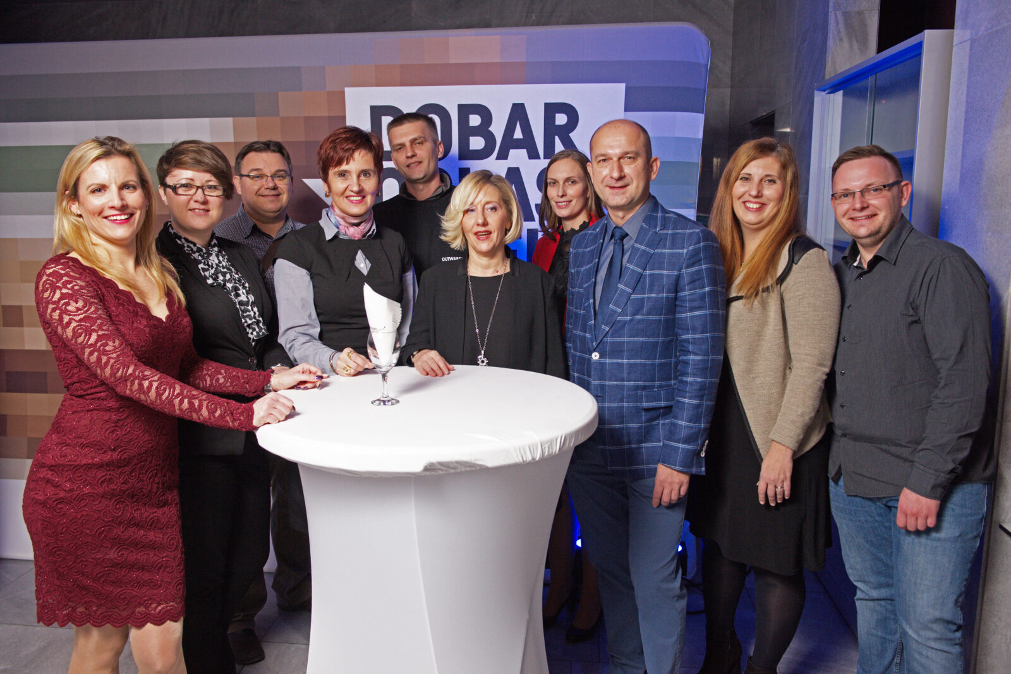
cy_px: 337
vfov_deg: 45.0
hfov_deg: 63.7
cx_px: 506
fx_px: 814
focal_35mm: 29
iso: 500
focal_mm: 29
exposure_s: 1/125
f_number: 5
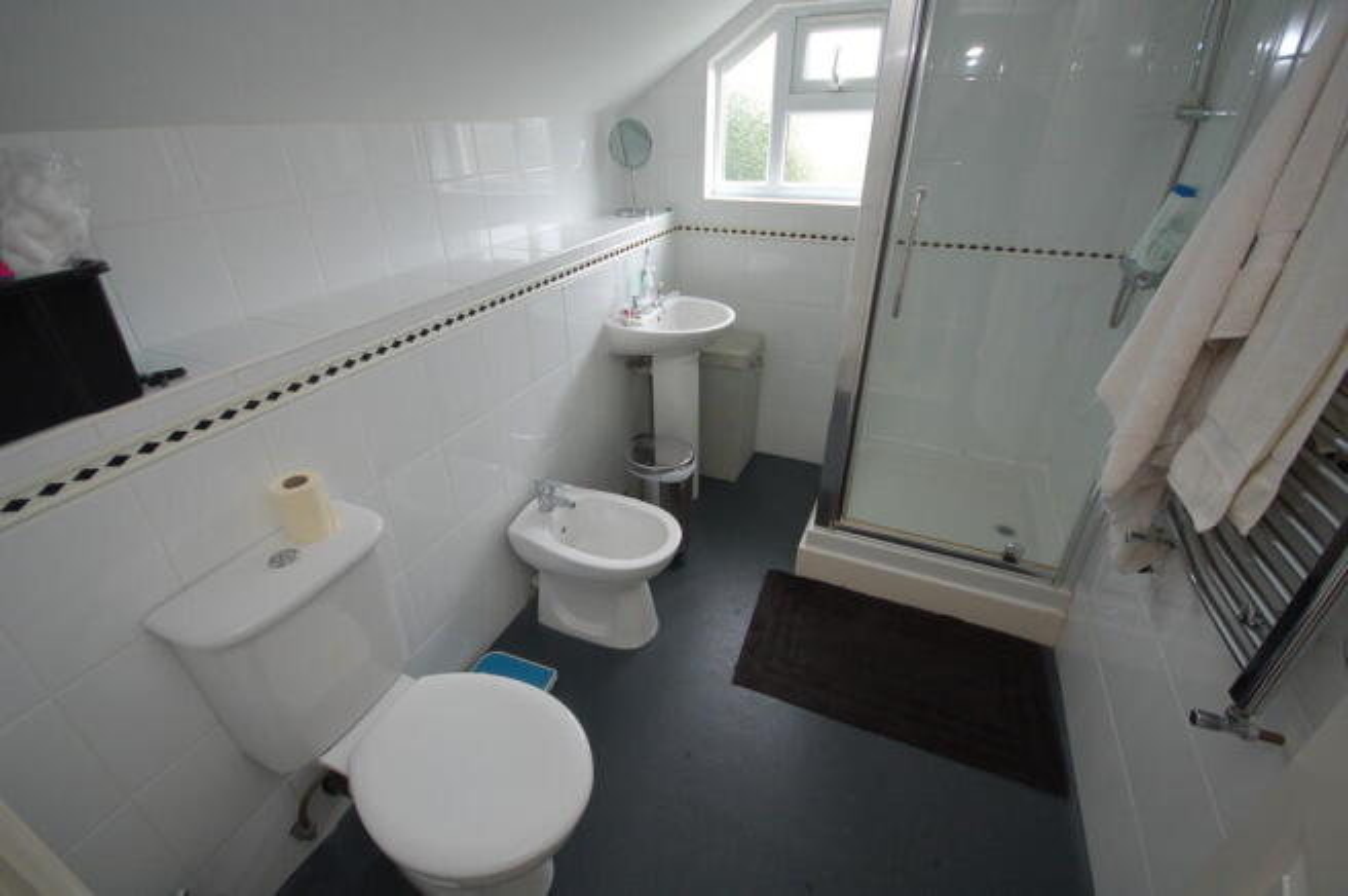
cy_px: 448
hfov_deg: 100.4
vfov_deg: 77.2
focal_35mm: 15
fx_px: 561
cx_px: 674
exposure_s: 1/60
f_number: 4
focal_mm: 10
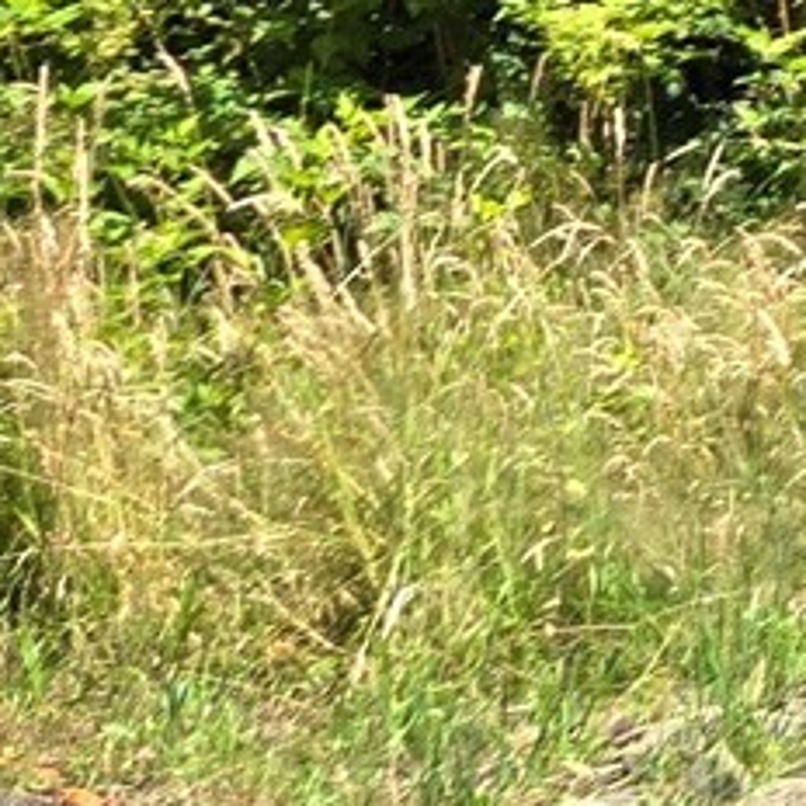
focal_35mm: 140
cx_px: 2303
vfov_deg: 11.8
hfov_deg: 9.9
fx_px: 3688
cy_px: -483
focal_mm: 5.4
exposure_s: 1/603
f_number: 1.8
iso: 25
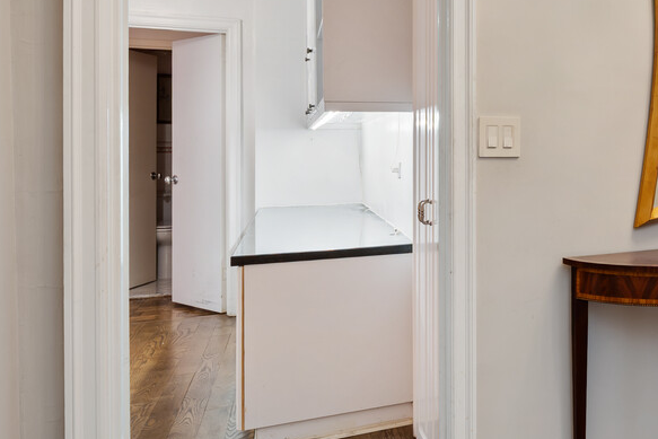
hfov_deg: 41.7
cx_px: 730
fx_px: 658
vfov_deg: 36.5
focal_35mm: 36
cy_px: 141
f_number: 10
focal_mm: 14
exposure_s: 1.6
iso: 100
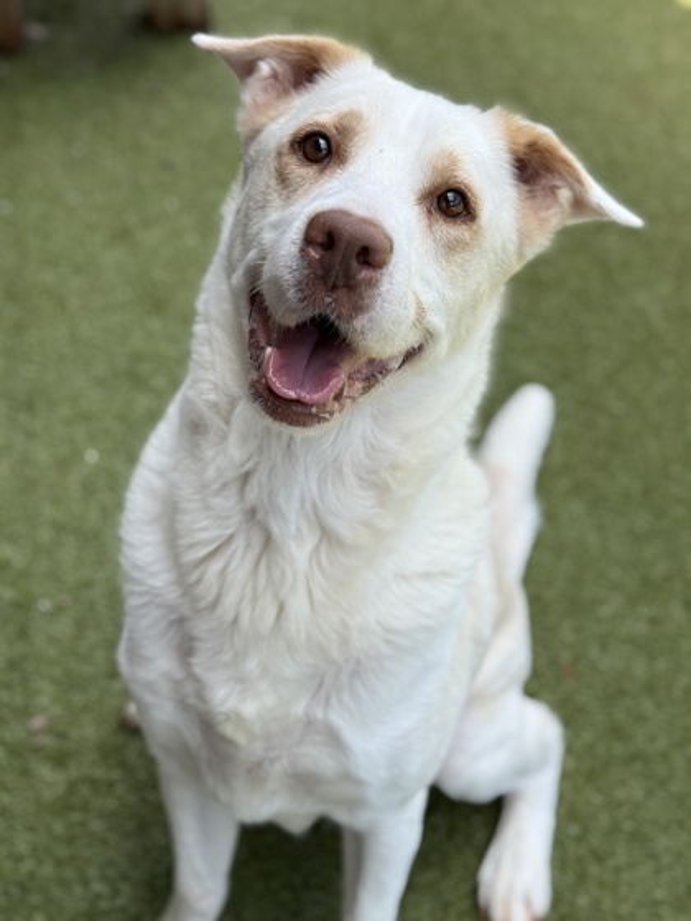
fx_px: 1278
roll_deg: +2.0
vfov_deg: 39.7
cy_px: 460
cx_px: 346
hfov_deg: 30.3
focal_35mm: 48
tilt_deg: -44.1
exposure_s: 1/1931
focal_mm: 6.76
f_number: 1.78
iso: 80
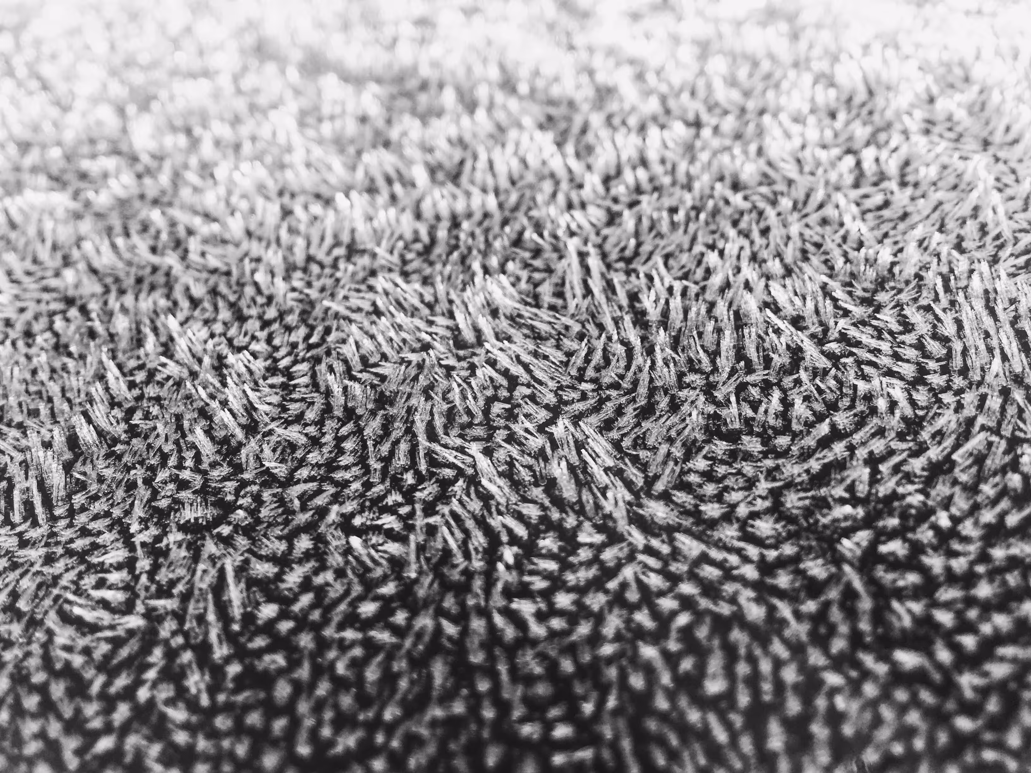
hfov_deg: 61.7
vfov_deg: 48.2
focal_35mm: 29
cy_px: 386
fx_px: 864
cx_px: 516
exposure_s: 1/399
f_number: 2.2
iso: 32
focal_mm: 4.15
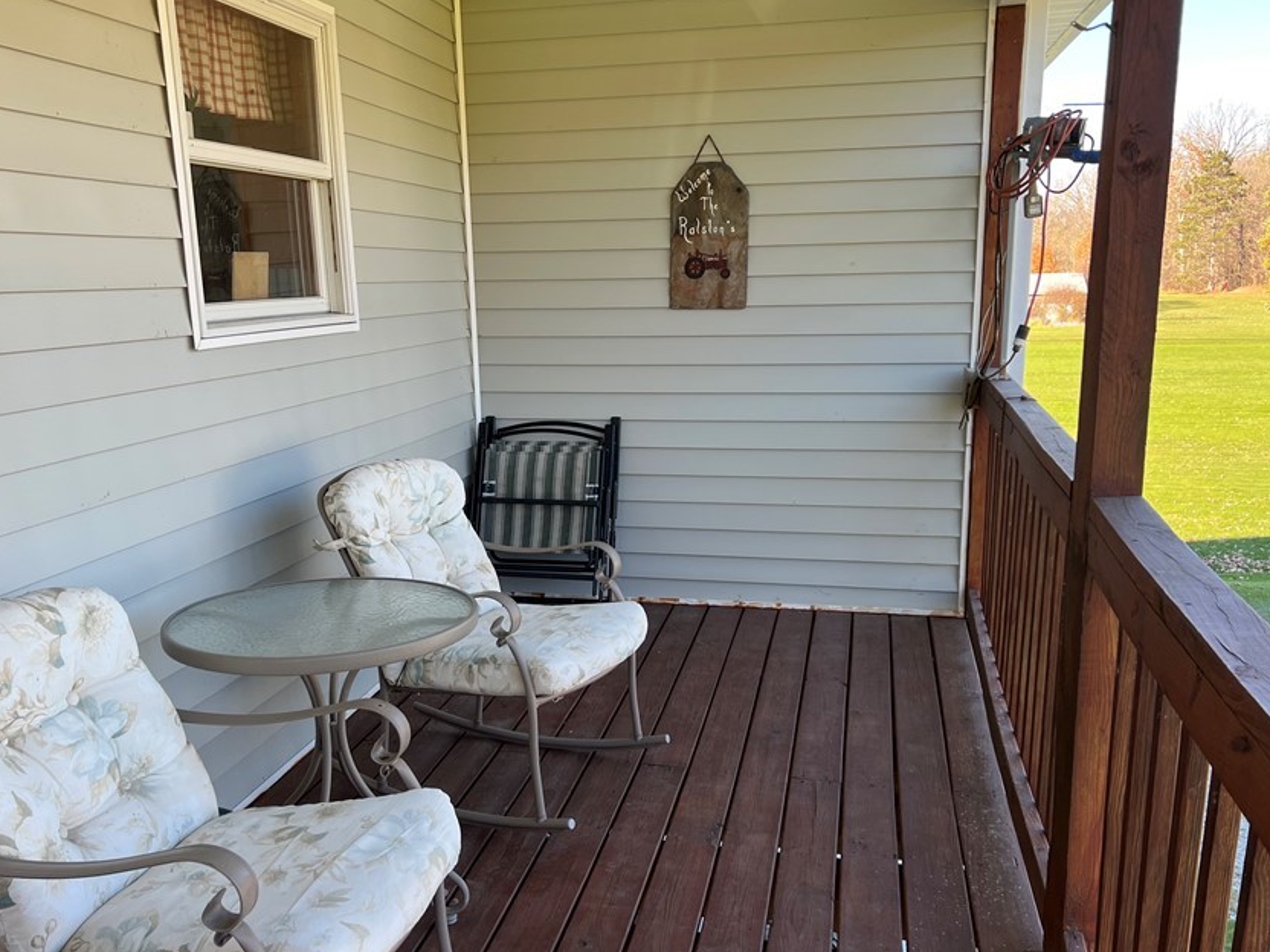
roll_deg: +2.1
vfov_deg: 44.0
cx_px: 592
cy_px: 545
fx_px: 1174
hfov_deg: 56.8
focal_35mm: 32
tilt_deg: -13.3
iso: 50
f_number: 1.5
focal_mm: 5.7
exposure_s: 1/343
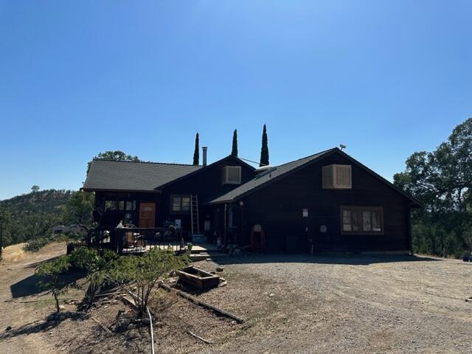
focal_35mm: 24
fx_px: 327
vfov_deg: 56.8
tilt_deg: +7.2
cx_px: 236
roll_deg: -2.0
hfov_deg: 71.6
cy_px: 177
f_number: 1.78
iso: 80
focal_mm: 6.86
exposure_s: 1/10753
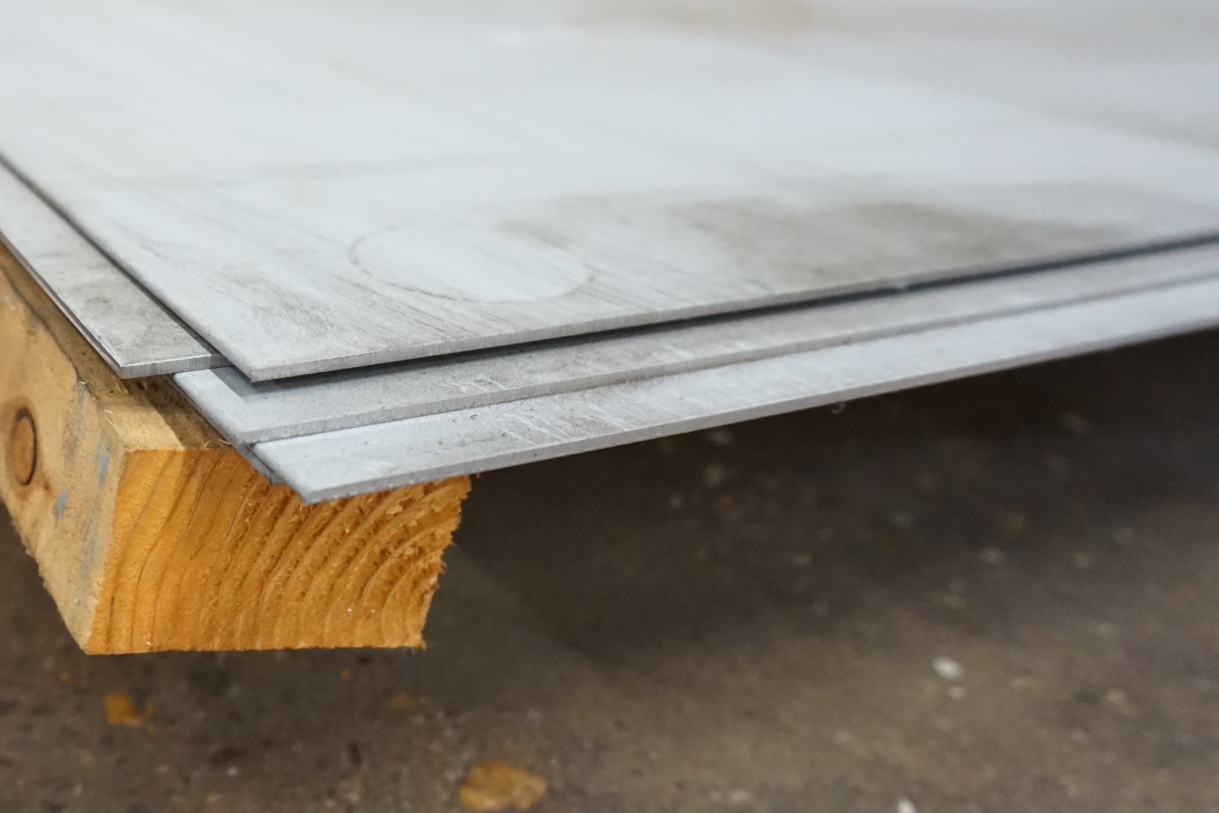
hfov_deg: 46.8
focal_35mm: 40
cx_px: 318
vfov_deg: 33.4
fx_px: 1354
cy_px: 350
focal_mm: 16
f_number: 3.5
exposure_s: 1/50
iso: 3200
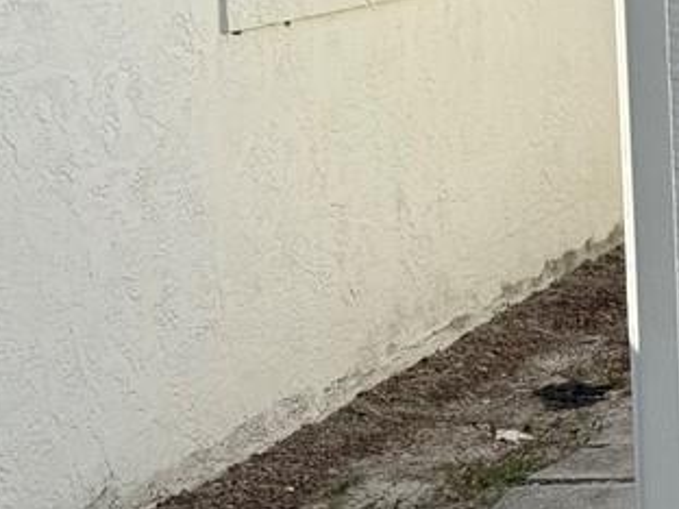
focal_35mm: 123
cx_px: 1306
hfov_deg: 13.9
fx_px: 2413
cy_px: 220
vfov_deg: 12.0
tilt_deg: -9.2
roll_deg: -1.0
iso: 80
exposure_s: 1/1522
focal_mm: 6.76
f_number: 1.78
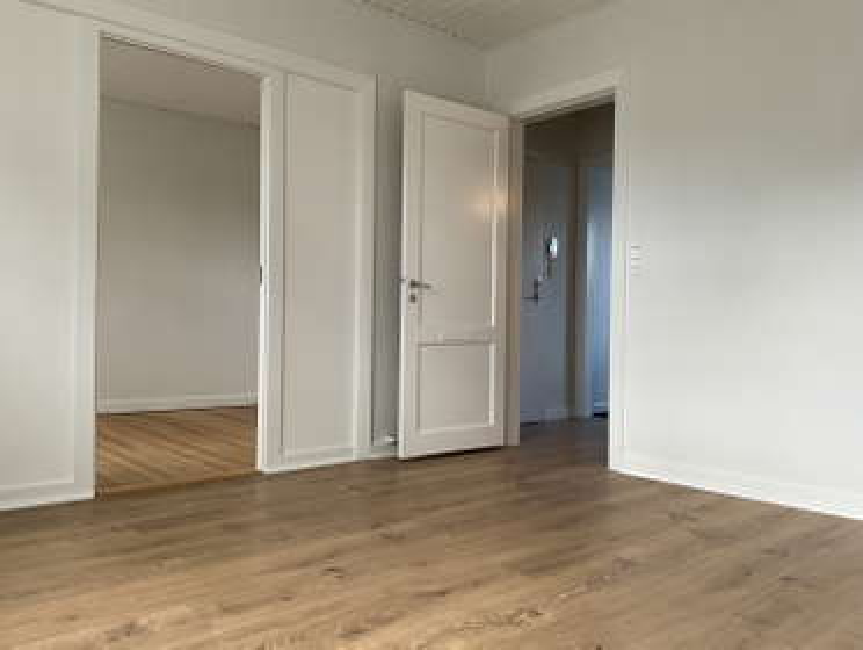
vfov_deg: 48.3
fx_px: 724
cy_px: 325
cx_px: 432
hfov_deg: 61.6
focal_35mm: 29
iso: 50
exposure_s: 1/122
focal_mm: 3
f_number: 1.8
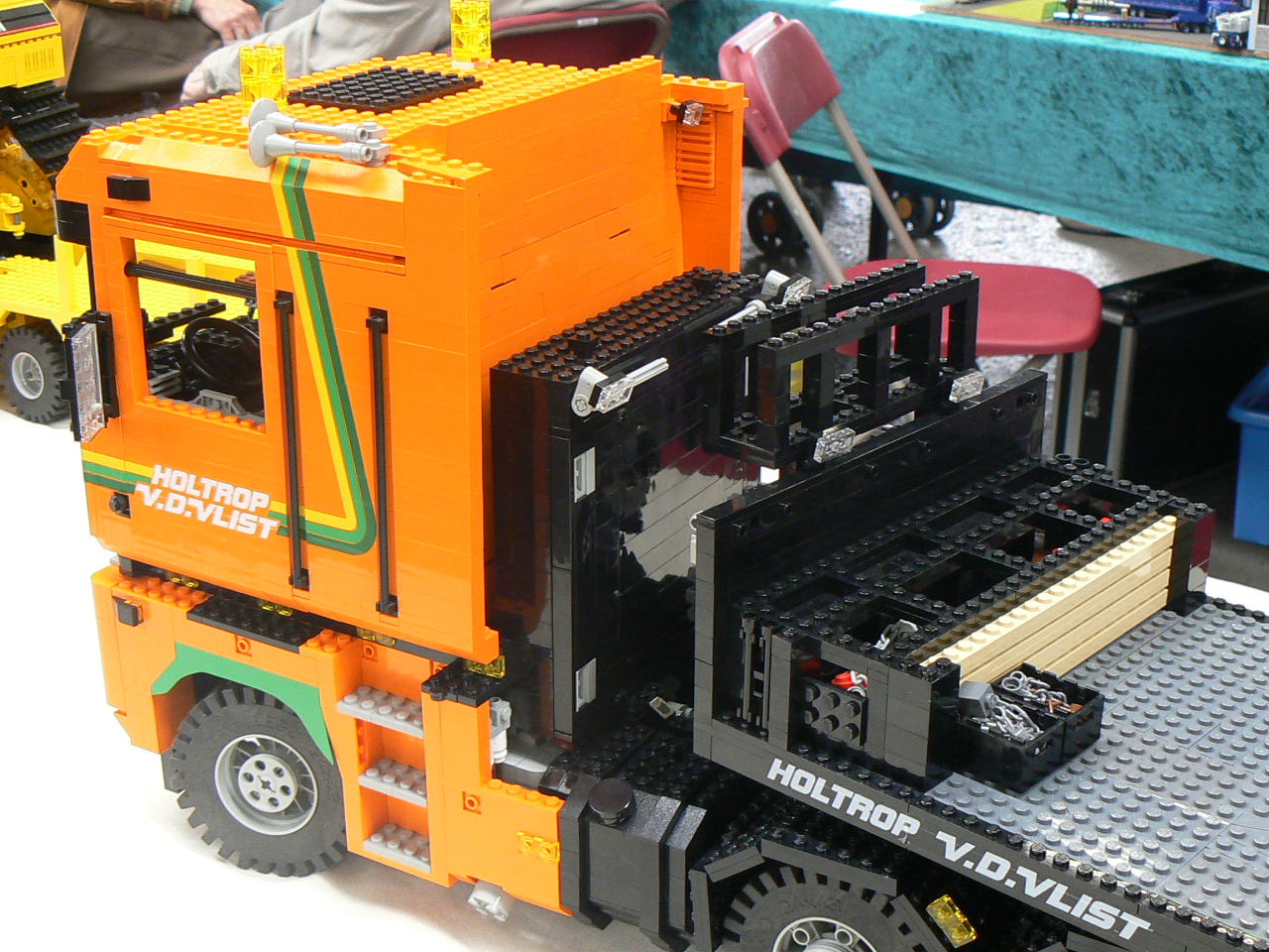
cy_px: 476
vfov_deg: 27.5
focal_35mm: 53
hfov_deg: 36.2
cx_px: 634
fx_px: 1943
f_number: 3.2
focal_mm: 6.4
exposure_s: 1/8
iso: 100
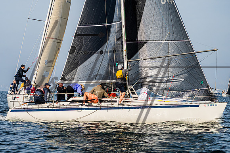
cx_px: 94
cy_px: 91
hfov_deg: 13.9
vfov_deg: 9.3
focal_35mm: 148
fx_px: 946
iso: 320
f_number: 6.3
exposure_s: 1/2500
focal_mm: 120
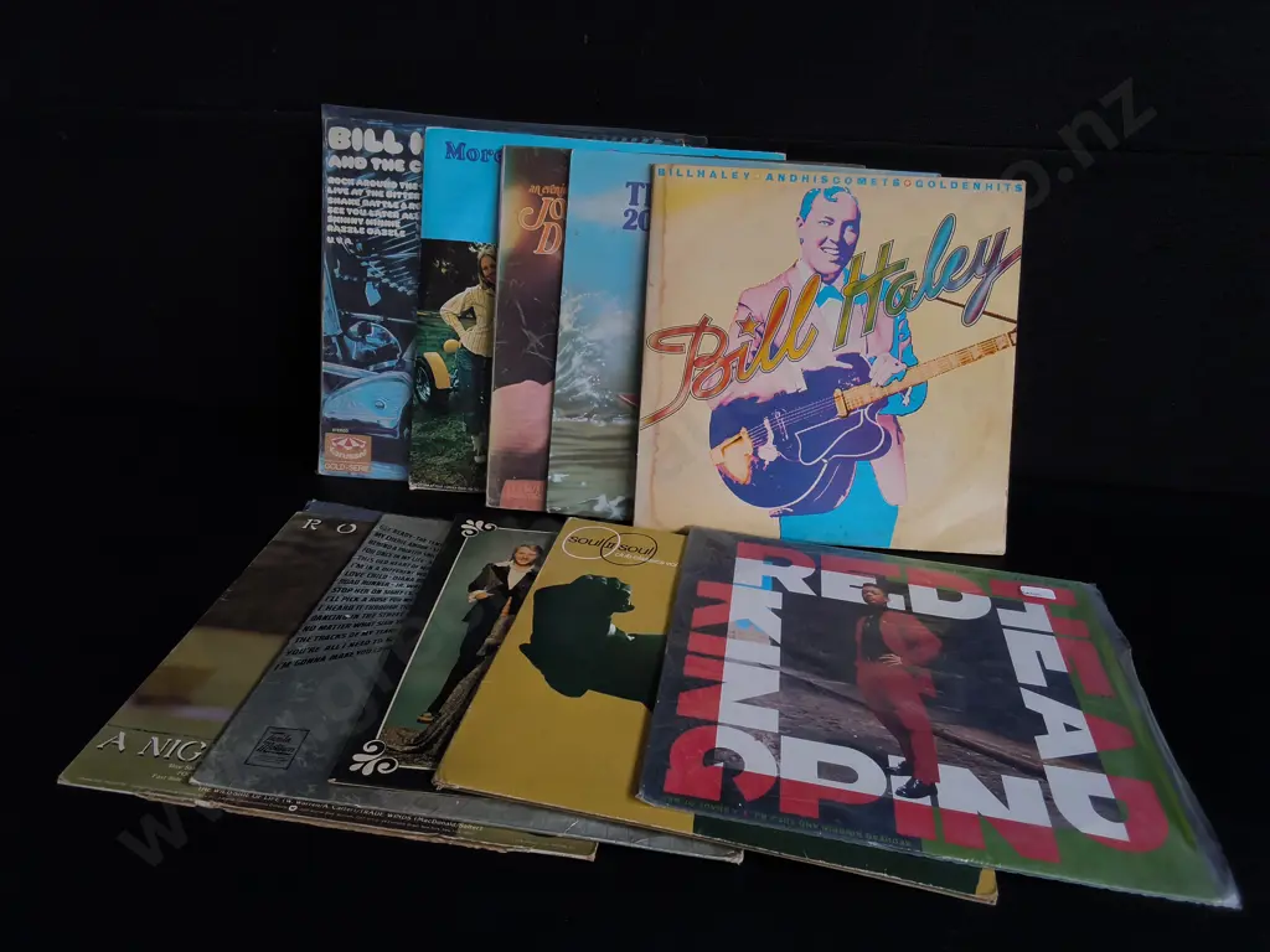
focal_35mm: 27
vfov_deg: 51.4
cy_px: 476
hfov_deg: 65.3
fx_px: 991
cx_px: 635
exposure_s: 1/188
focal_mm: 2.87
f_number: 2
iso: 32
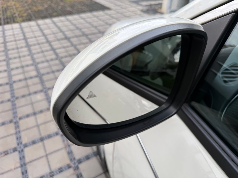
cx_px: 119
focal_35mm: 24
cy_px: 89
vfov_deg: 56.8
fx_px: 165
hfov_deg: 71.6
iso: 80
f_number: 1.78
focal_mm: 6.76
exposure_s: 1/450
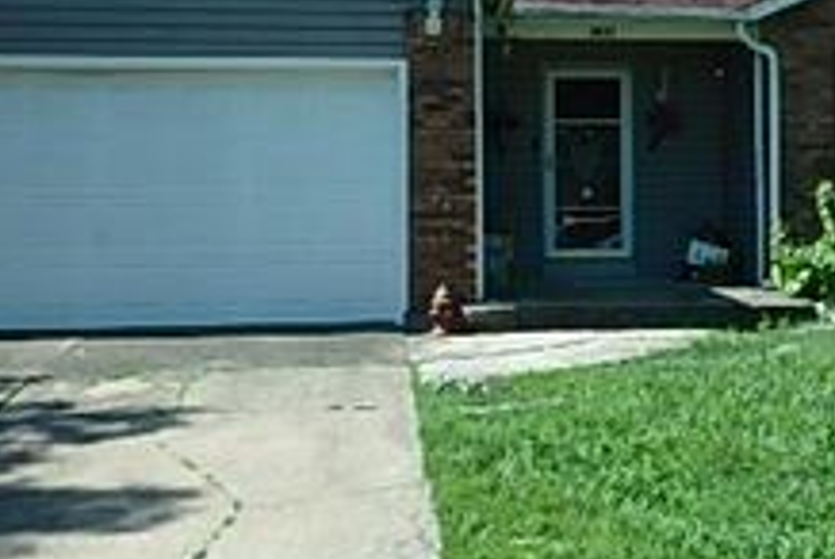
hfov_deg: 39.1
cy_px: 159
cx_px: 552
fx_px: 1161
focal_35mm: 50
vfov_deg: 26.8
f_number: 3.5
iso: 125
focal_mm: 3.7
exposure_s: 1/1000
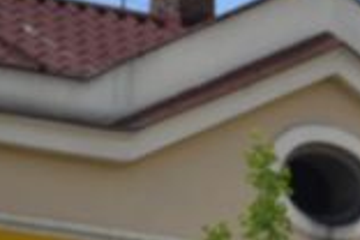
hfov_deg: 3.6
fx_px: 5510
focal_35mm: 551
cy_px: 550
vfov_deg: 2.5
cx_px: 1087
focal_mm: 56
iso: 200
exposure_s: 1/800
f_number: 7.1
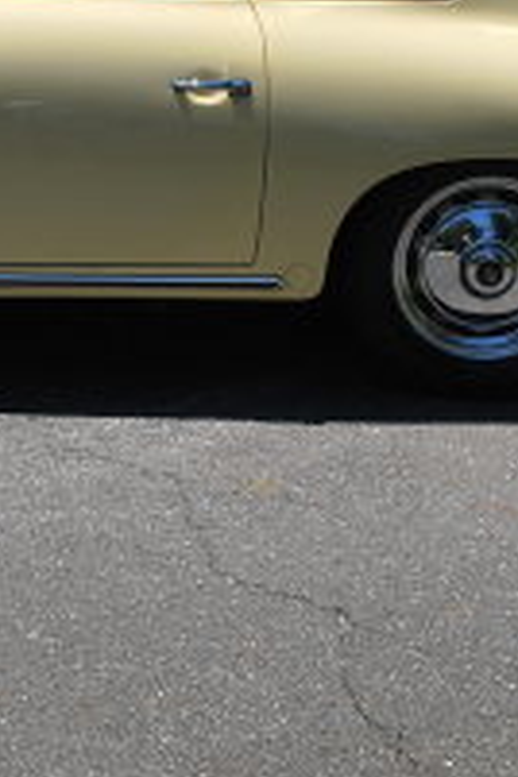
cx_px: 73
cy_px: 265
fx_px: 2007
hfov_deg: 14.6
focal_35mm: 93
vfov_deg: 21.8
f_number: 10
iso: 100
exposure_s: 1/320
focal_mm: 26
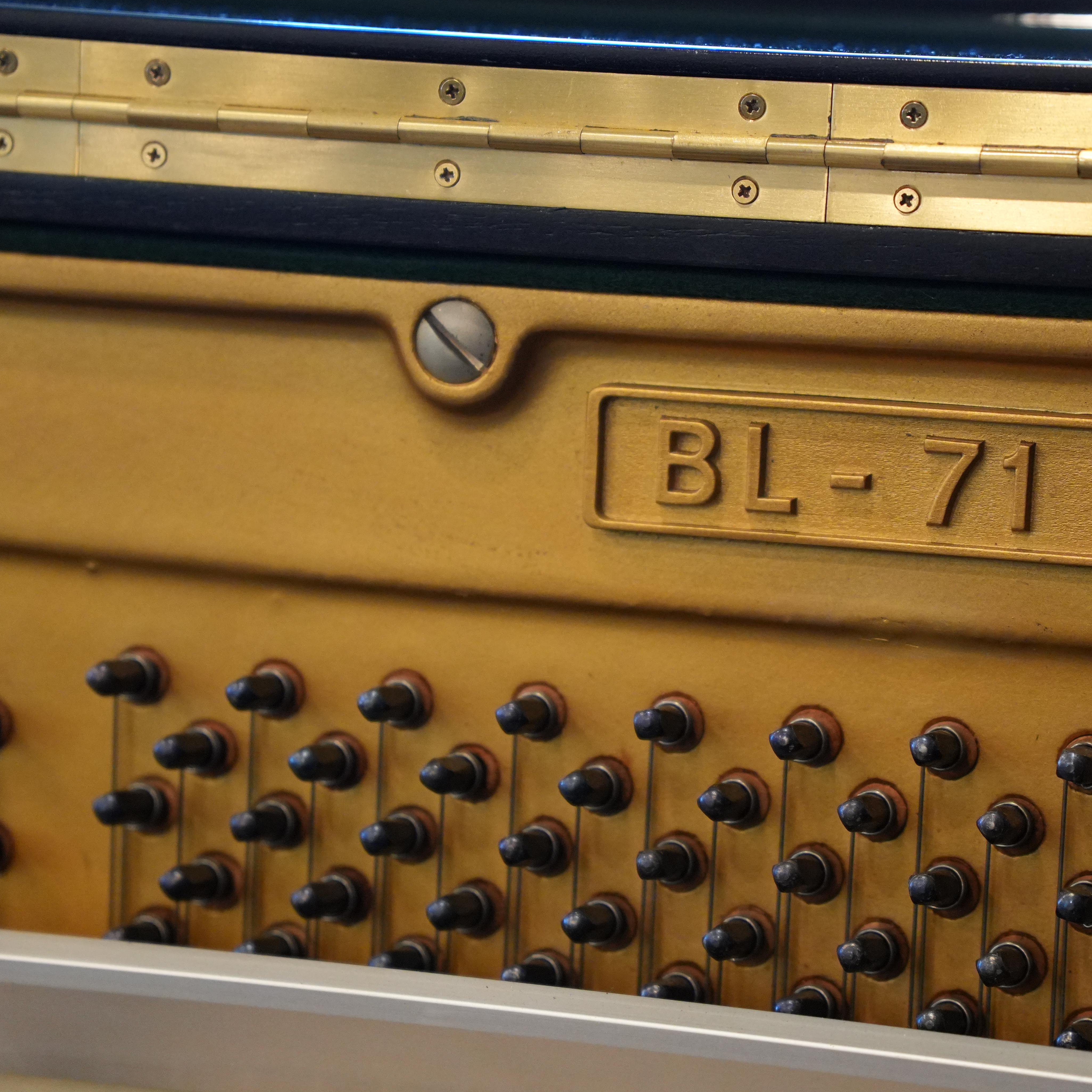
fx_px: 4734
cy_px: 545
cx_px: 649
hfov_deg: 13.2
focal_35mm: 133
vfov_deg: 13.2
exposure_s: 1/160
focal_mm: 69
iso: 2500
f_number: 2.8
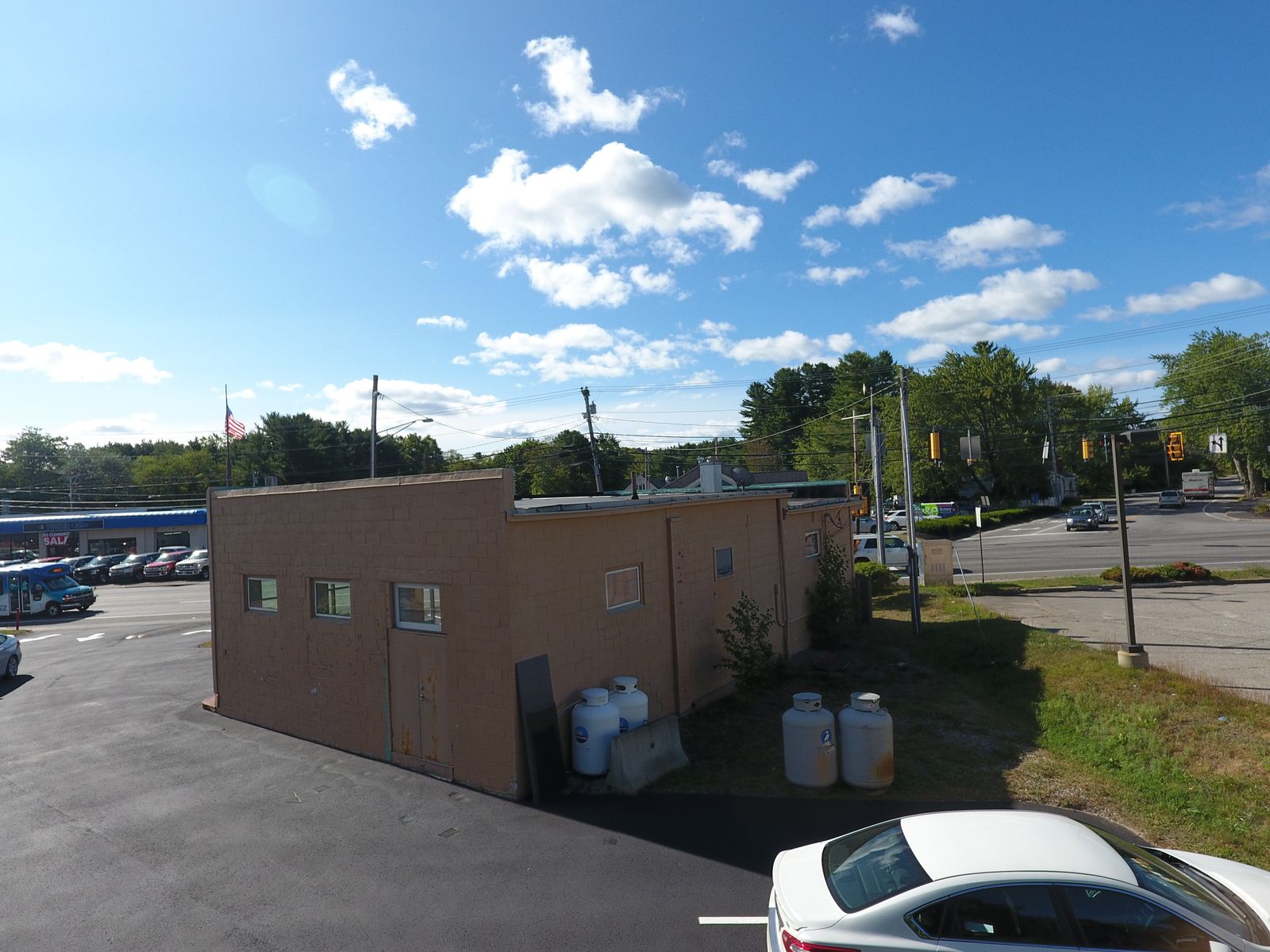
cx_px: 635
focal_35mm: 20
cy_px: 476
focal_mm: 3.61
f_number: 2.8
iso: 100
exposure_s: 1/929
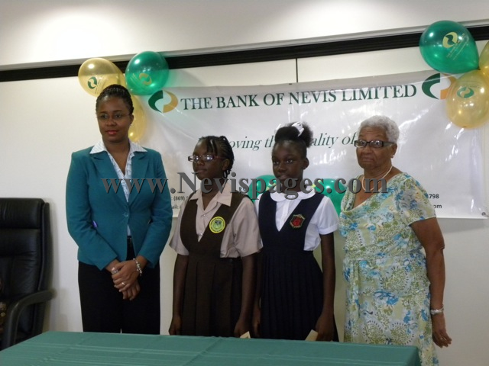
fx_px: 819
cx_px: 244
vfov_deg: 25.2
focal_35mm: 58
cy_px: 183
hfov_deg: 33.2
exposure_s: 1/37.3
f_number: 3.5
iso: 400
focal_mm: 10.3
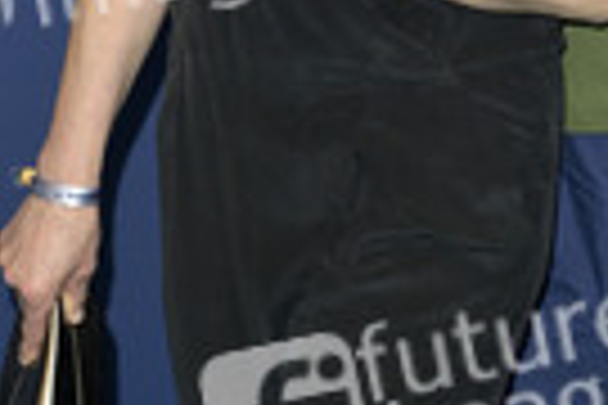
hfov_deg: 9.8
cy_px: -274
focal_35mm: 208
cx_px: 563
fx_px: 3513
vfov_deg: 6.5
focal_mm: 70
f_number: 6.3
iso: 800
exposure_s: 1/250
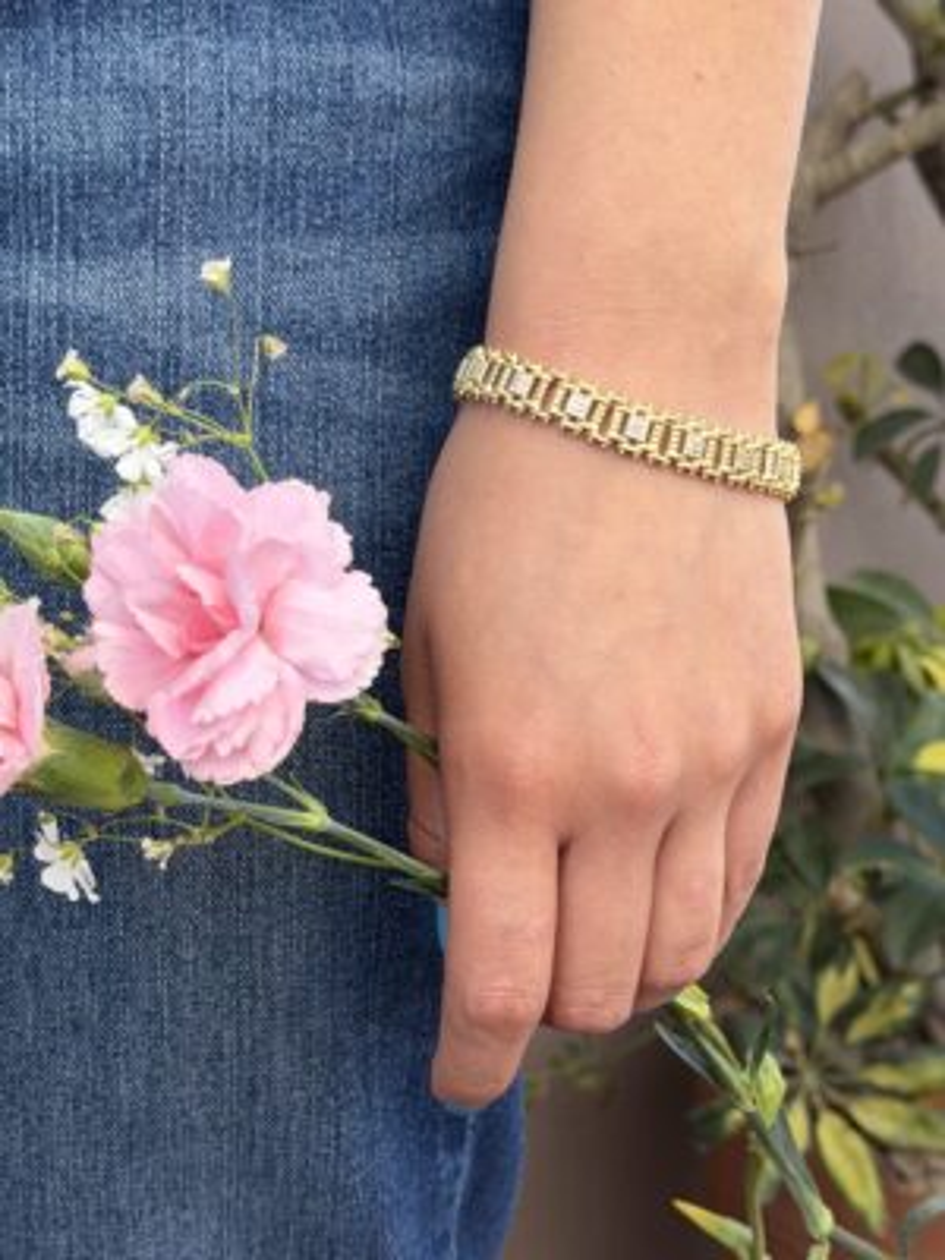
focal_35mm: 48
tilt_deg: -11.2
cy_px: 630
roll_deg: -0.6
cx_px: 472
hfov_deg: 30.3
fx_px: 1747
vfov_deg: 39.7
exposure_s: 1/754
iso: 64
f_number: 1.78
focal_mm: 6.76
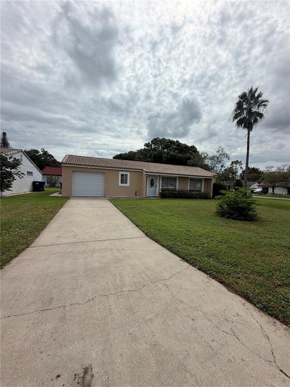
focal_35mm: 14
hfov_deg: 85.7
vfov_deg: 102.1
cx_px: 145
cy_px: 194
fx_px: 156
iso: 20
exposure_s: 1/1613
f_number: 2.2
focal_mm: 2.22
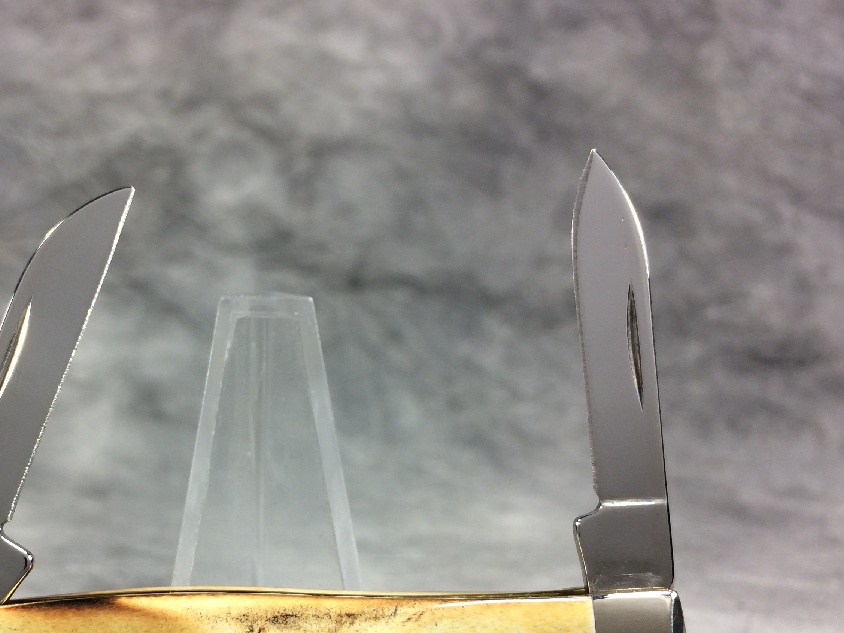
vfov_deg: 34.0
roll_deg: +0.5
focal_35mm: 42
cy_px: 427
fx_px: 1024
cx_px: 270
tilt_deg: -9.7
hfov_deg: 44.0
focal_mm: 4.15
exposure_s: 1/120
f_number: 2.2
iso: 50
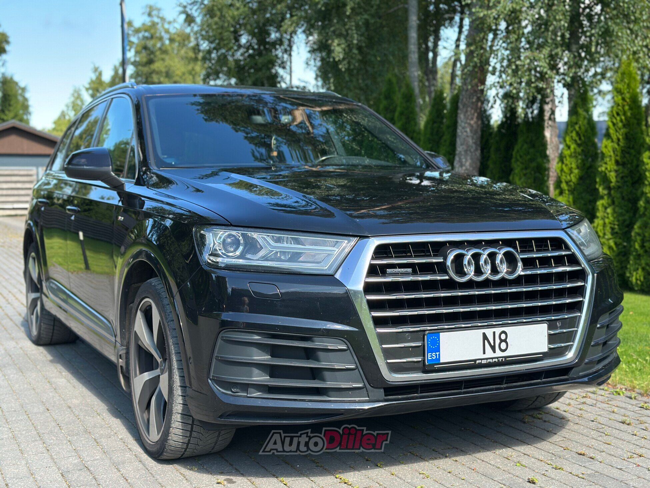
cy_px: 244
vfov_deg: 30.3
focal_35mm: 48
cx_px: 325
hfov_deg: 39.7
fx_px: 901
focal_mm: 6.86
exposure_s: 1/810
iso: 80
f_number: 1.78
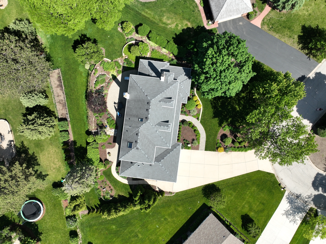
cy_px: 122
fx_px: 226
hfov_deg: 71.6
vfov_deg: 56.8
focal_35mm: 24
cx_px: 163
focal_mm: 12.29
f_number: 2.8
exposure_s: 1/320
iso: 110
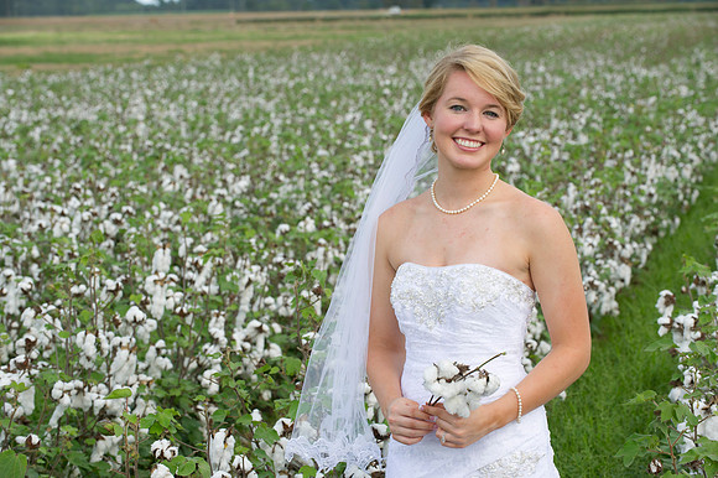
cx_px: 359
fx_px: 2193
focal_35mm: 110
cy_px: 239
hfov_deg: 18.6
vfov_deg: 12.4
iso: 200
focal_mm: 110
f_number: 8
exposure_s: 1/160
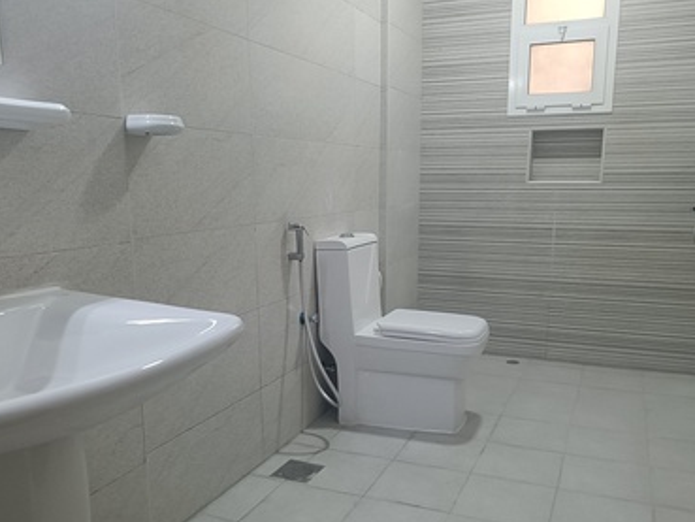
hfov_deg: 58.3
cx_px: 364
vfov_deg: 45.3
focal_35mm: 31
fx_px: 623
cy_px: 310
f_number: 1.7
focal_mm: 4.7
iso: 1404
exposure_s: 1/50
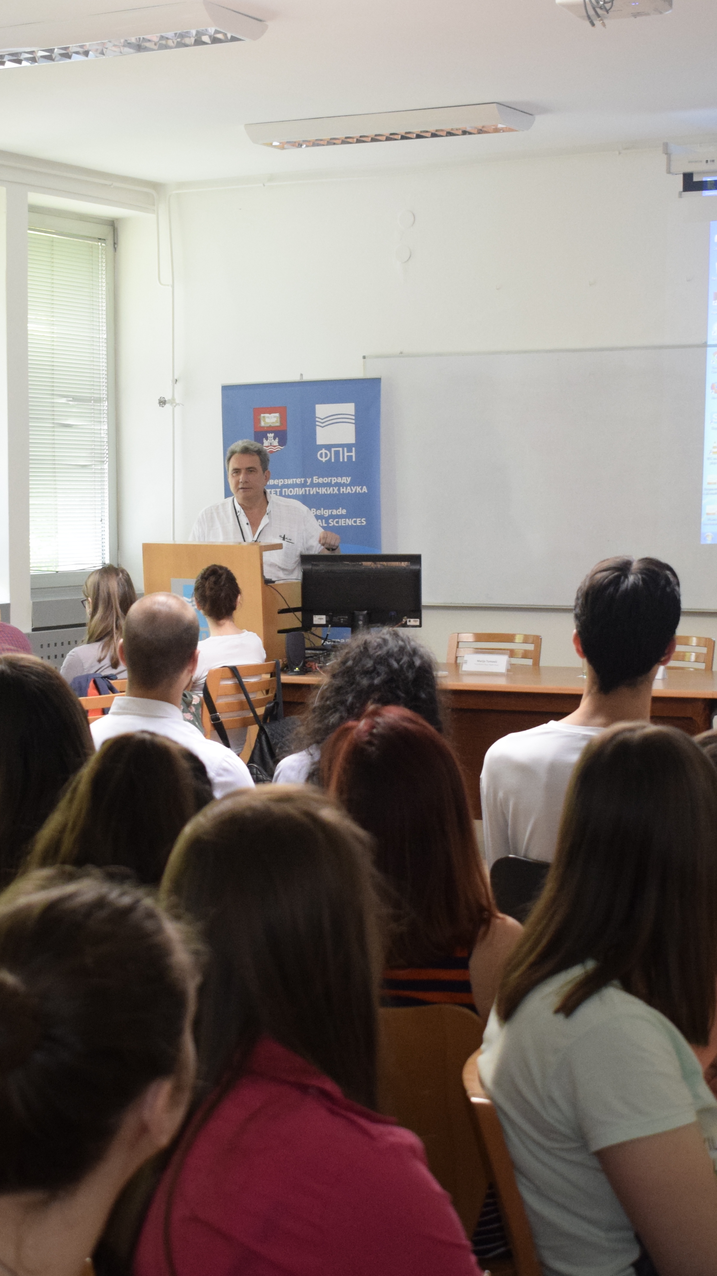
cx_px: 302
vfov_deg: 31.4
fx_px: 2265
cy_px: 630
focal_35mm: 67
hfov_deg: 18.0
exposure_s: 1/100
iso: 2000
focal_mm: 28
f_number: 4.2
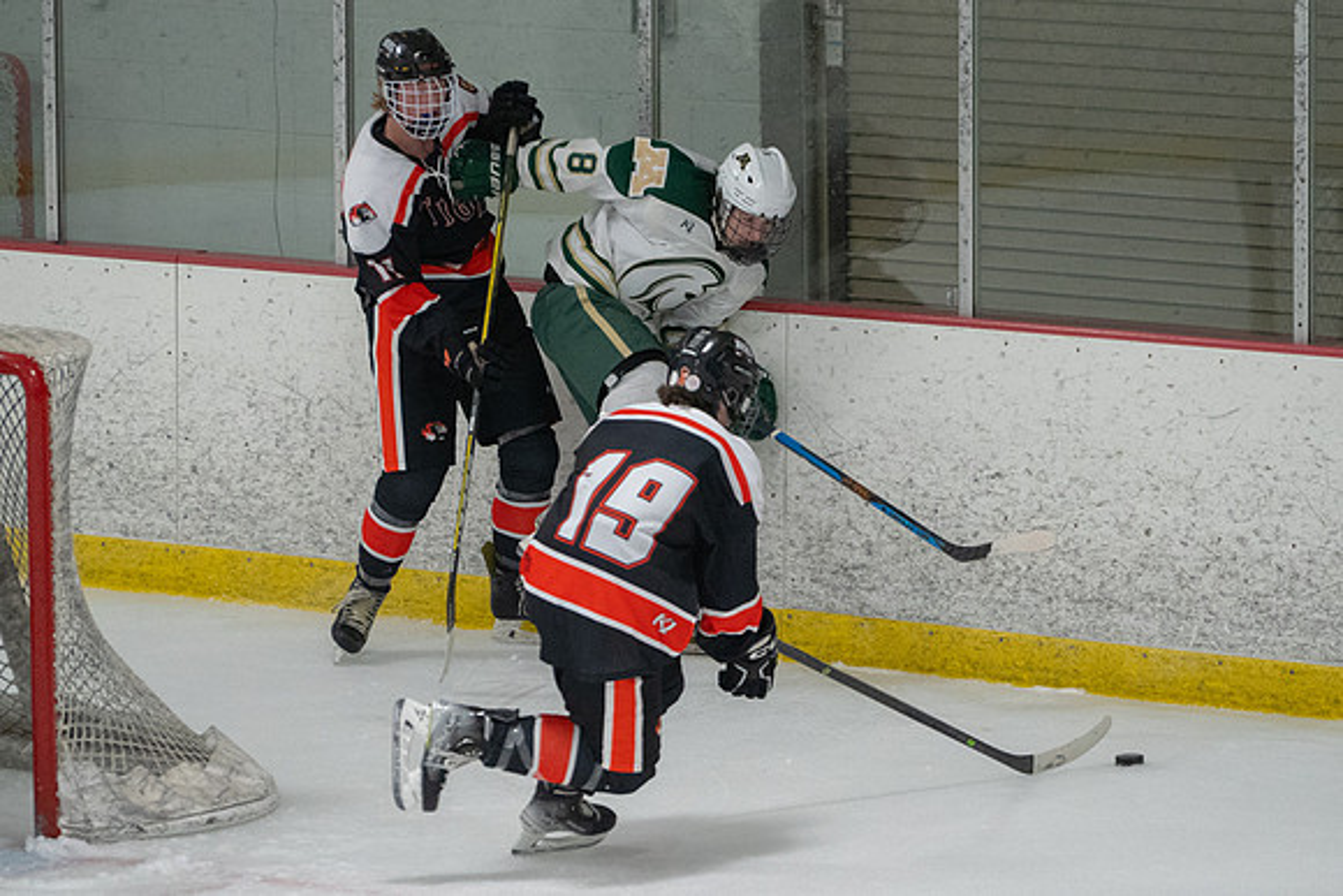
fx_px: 10690
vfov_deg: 4.8
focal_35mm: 287
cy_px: 385
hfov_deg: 7.2
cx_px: 798
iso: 8000
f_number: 4.5
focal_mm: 200
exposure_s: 1/1000
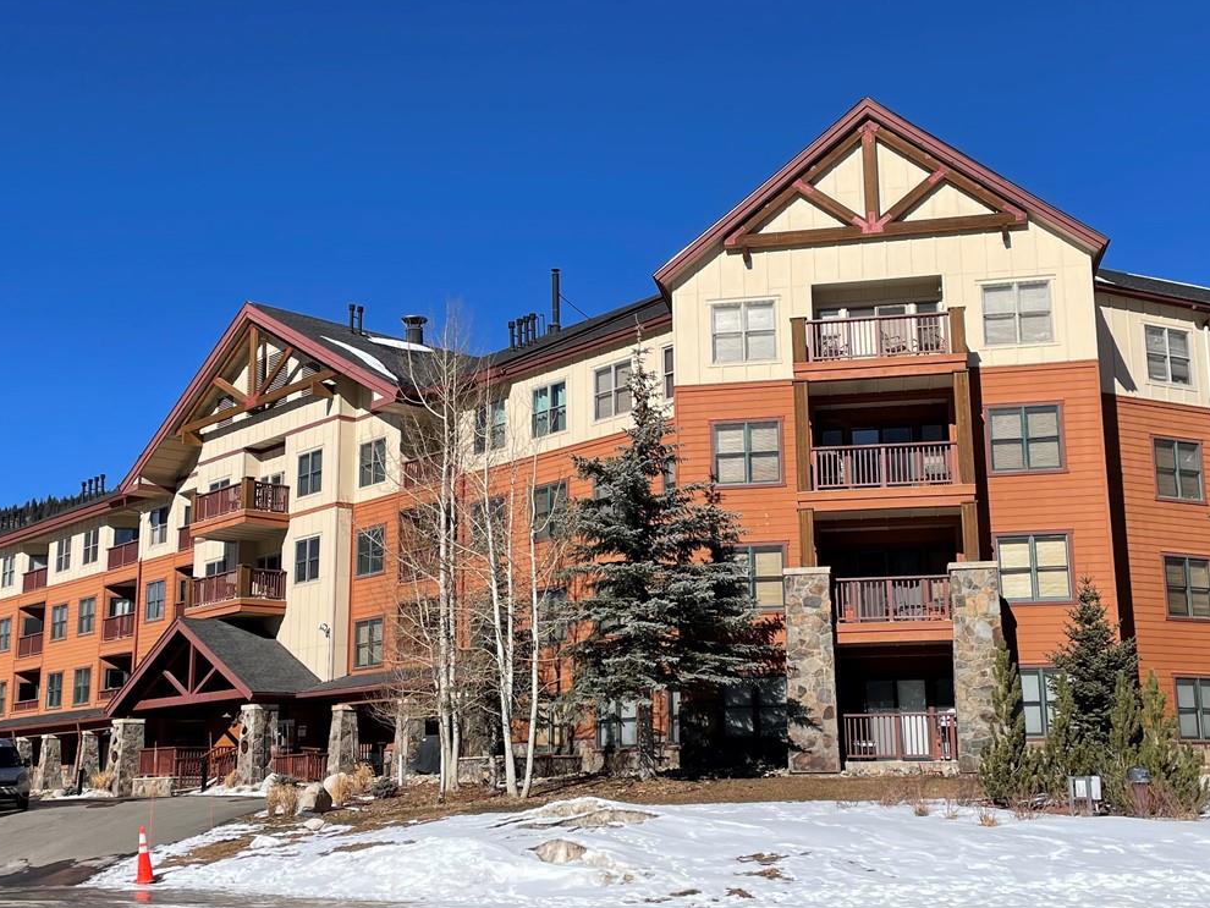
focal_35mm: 42
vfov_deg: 34.3
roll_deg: +0.8
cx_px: 665
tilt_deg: +13.4
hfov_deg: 44.7
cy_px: 513
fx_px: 1468
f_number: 1.6
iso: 32
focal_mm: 4.2
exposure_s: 1/5291
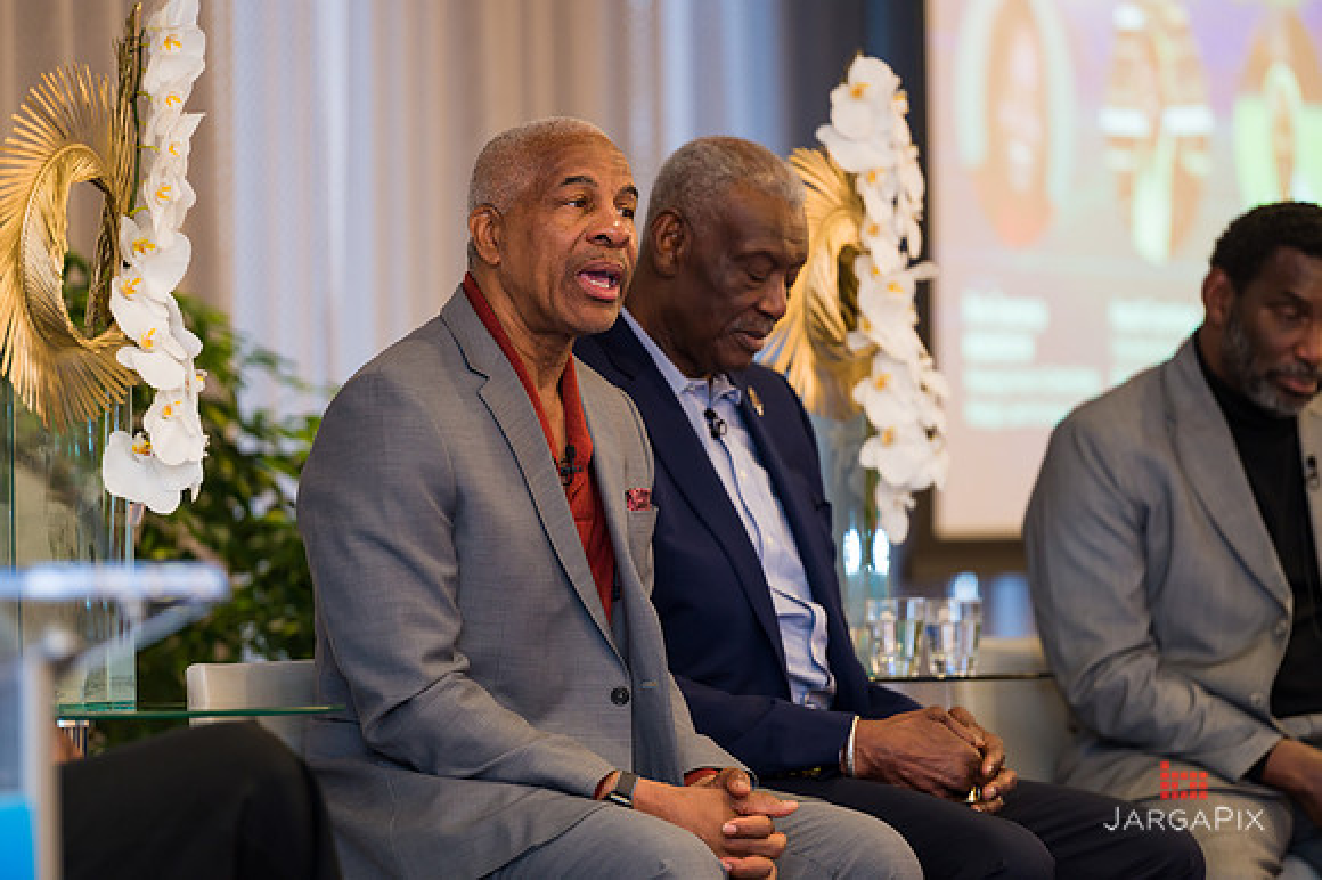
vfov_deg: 6.9
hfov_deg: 10.3
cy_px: 440
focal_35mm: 200
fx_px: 7340
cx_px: 661
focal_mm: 200
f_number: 3.2
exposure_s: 1/200
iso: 800
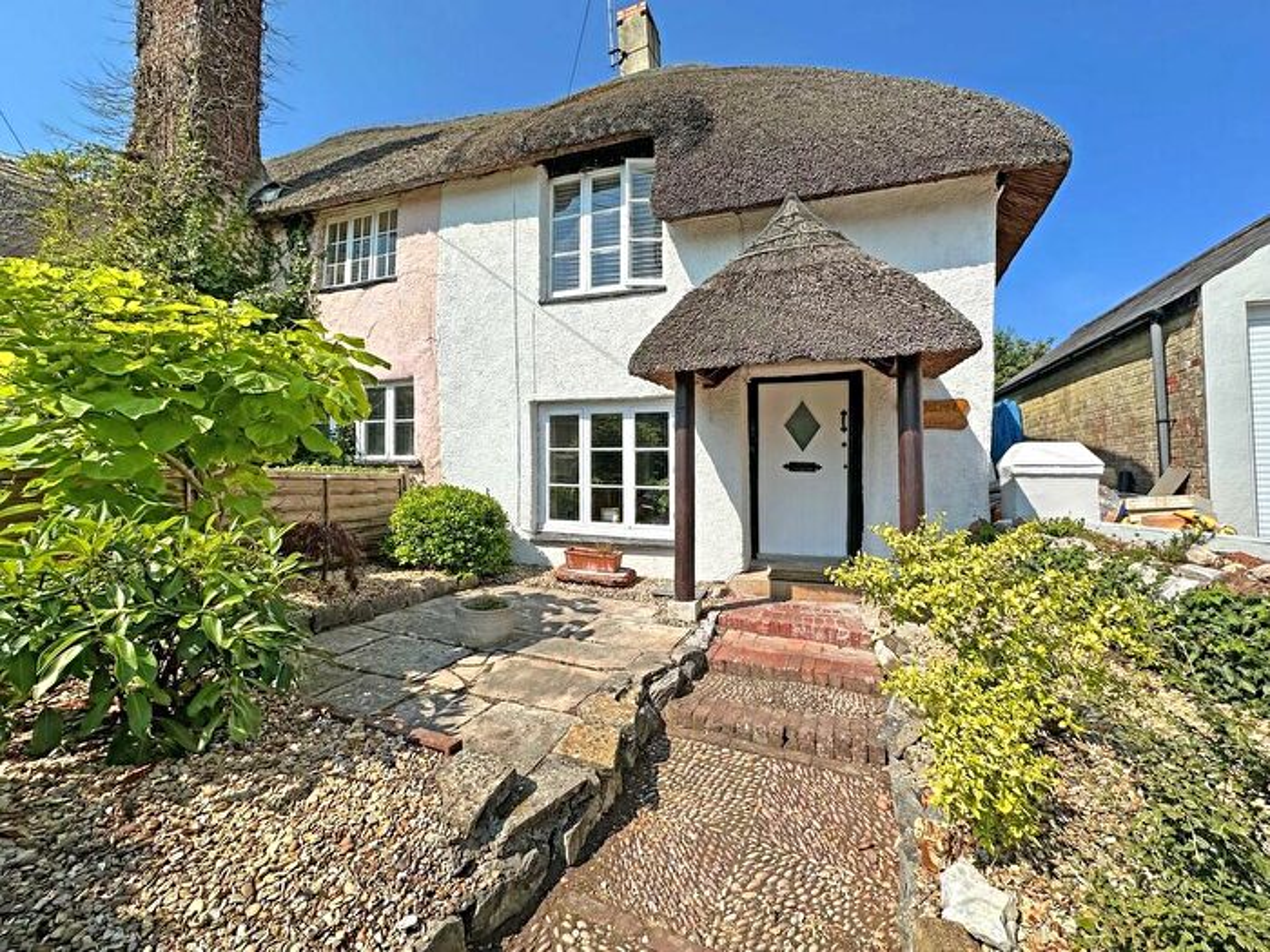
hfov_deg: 102.1
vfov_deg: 85.7
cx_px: 635
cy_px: 476
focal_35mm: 14
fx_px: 514
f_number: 2.2
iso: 50
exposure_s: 1/3509
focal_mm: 2.22
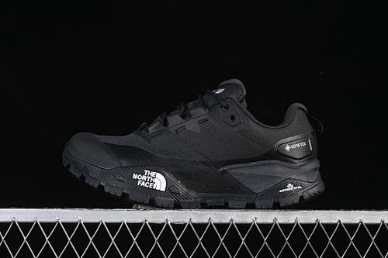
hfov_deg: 27.0
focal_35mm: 75
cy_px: 129
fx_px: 808
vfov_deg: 18.2
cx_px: 194
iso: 160
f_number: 6.3
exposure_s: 1/50
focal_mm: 50
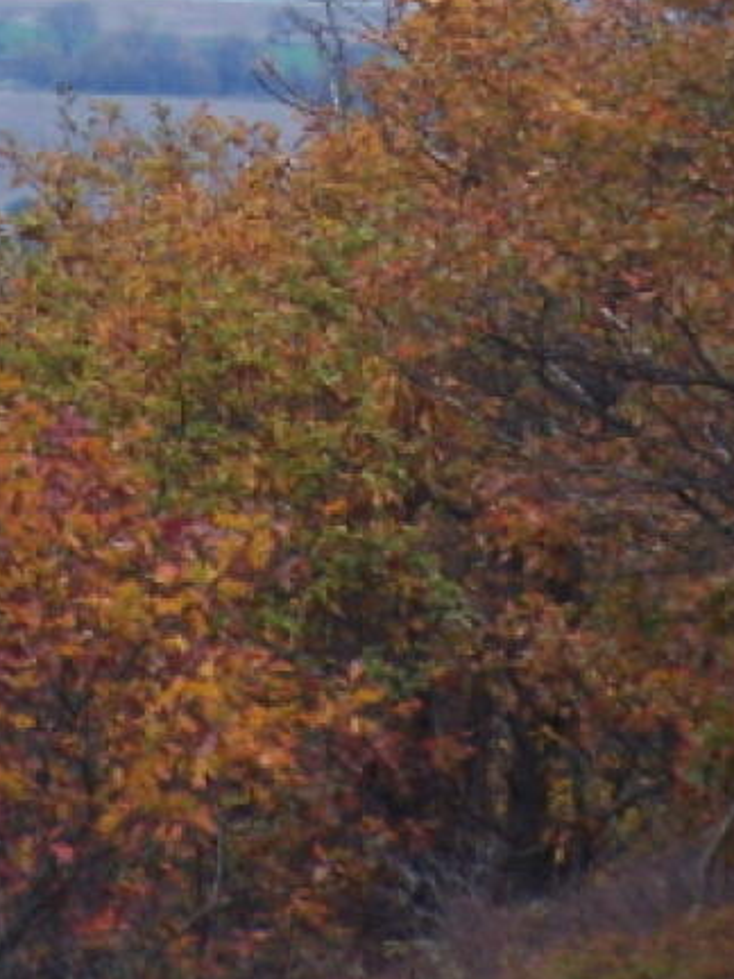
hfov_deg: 2.5
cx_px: 362
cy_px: -368
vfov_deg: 3.3
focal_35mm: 597
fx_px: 16878
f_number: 3.2
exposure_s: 1/320
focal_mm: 31.3
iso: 80
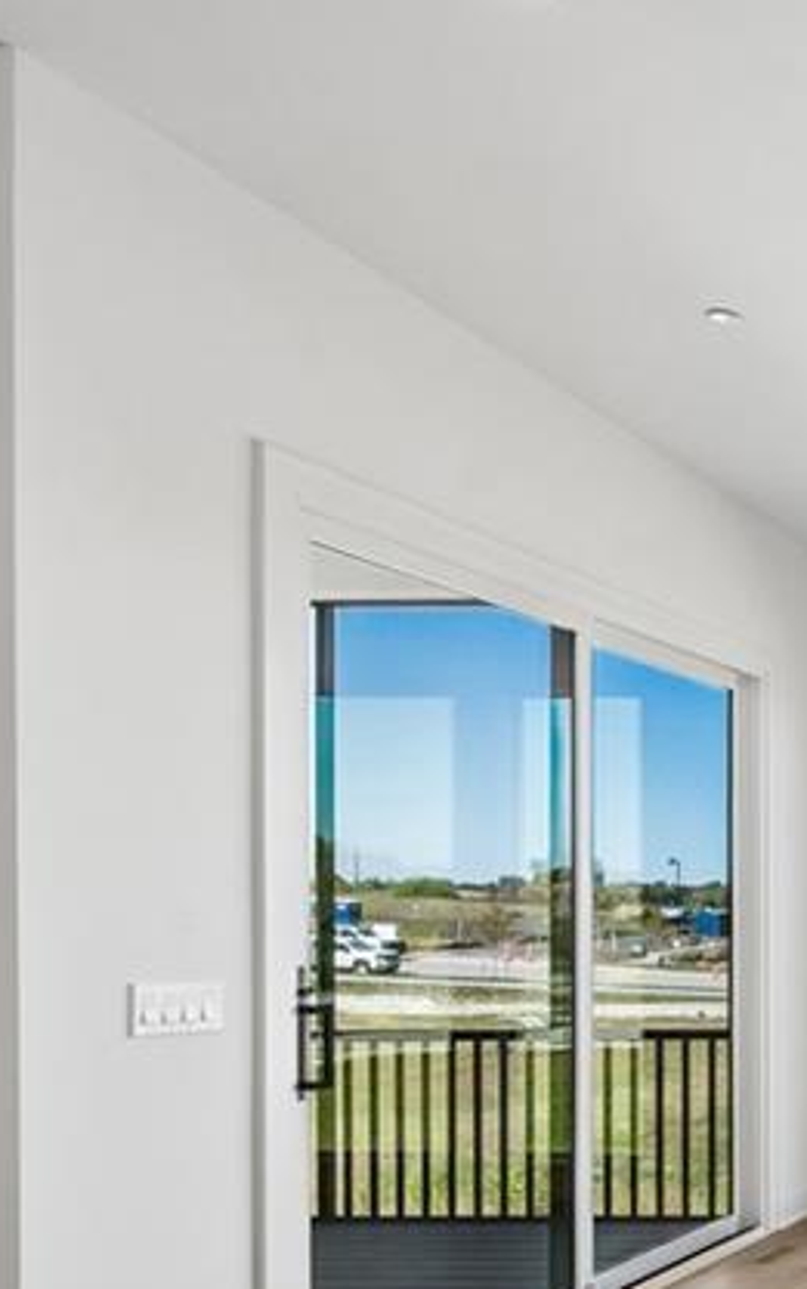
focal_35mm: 36
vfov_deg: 51.6
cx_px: 1388
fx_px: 1274
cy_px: 951
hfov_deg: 22.9
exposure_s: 1/160
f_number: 6.3
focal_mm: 14.5
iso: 640
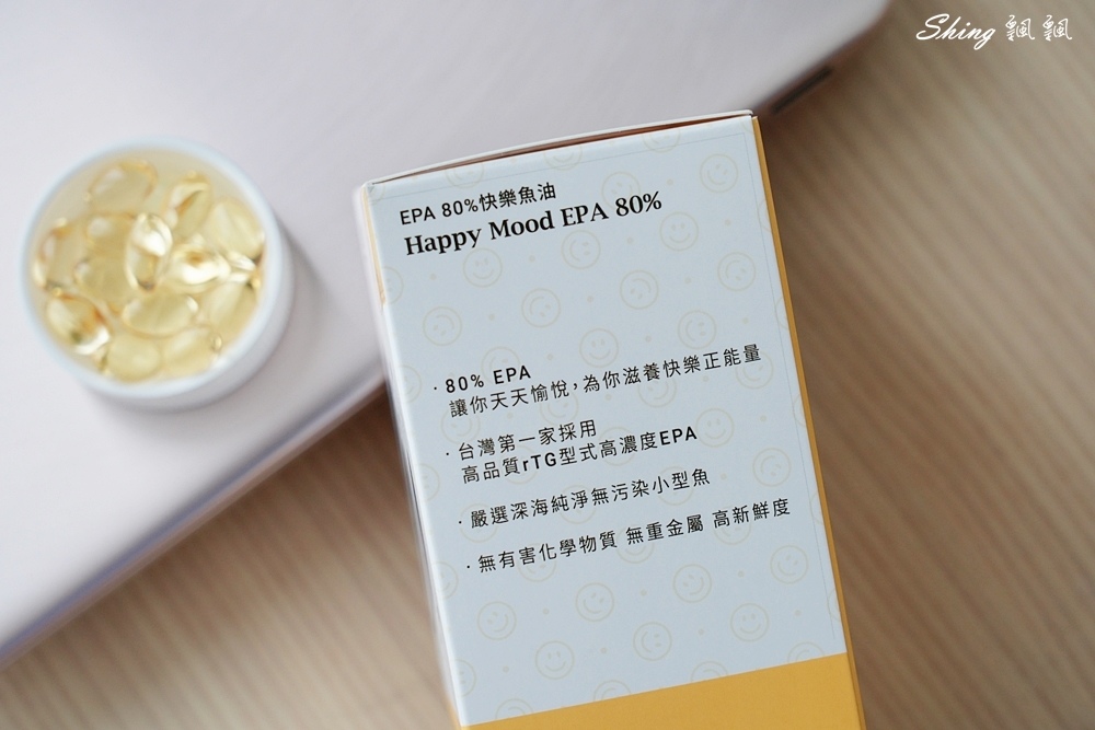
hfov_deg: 19.5
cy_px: 365
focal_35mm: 105
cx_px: 548
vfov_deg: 13.0
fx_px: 3194
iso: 1000
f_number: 6.3
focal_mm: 105
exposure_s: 1/125
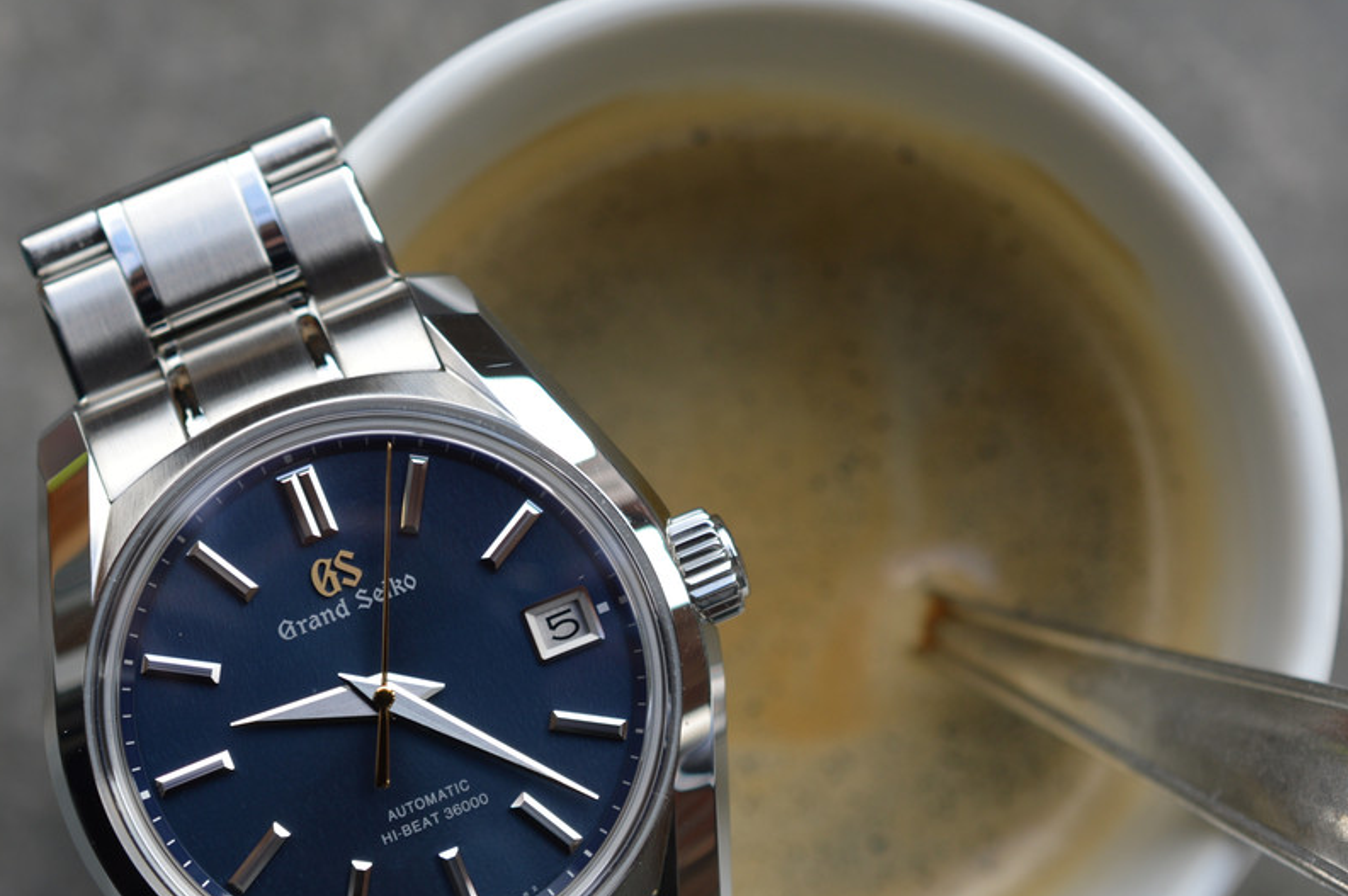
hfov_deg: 22.4
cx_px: 713
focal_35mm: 91
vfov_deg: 15.0
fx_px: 3404
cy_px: 615
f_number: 5.6
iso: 100
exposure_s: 1/125
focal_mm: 40
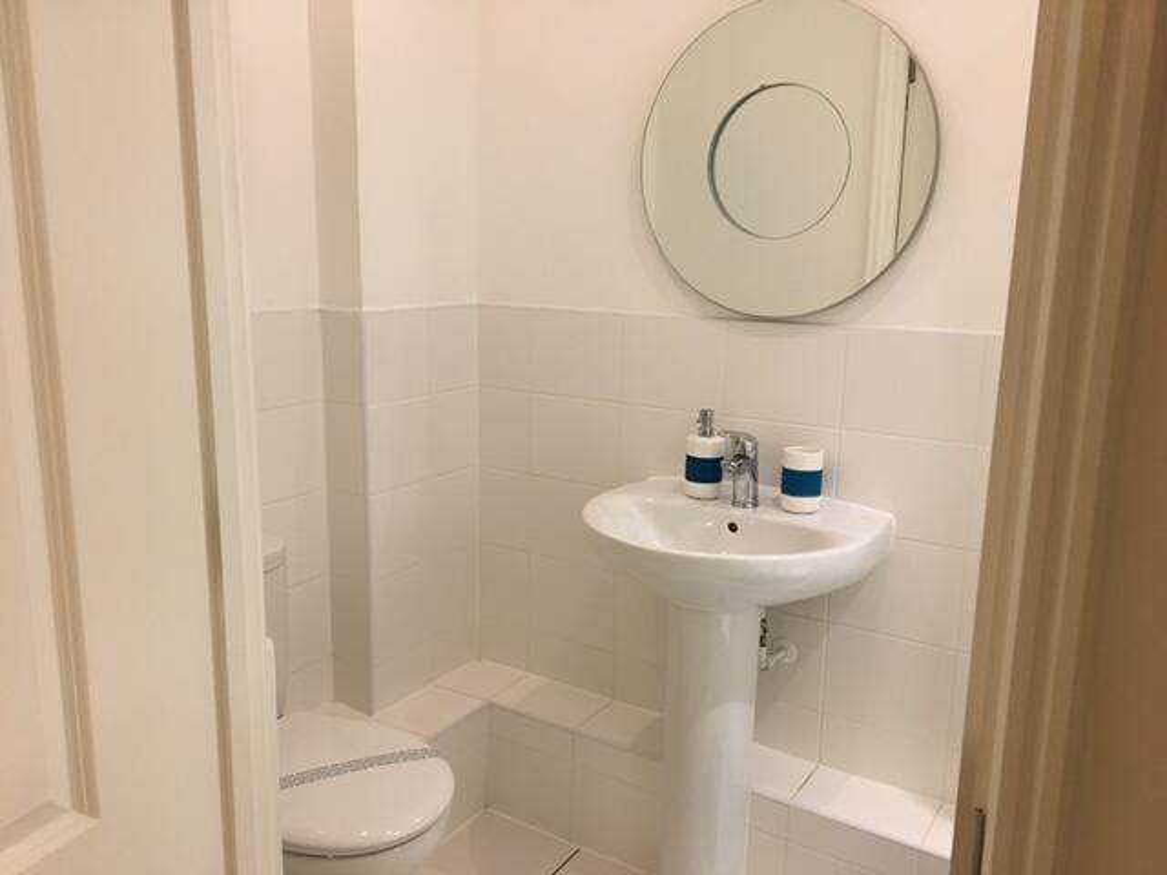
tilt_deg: -11.9
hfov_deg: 61.7
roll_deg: -1.5
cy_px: 438
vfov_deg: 48.2
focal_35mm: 29
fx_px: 978
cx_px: 584
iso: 200
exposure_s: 1/33
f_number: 2.2
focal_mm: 4.15
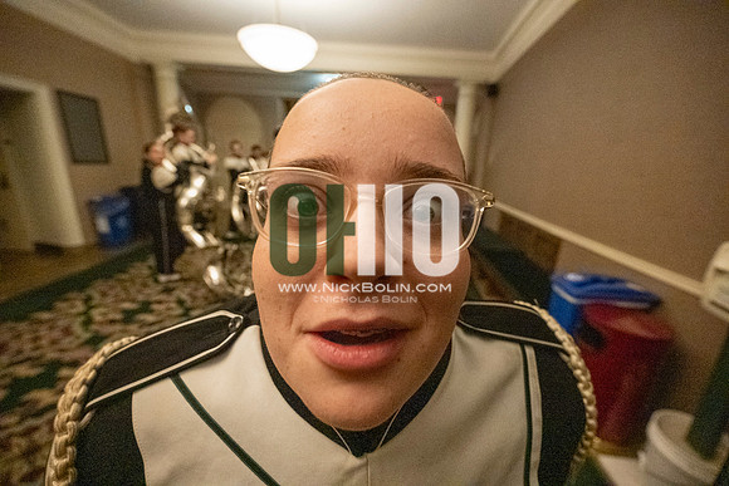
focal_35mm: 14
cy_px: 243
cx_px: 364
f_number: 4
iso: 20000
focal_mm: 14
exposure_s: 1/500
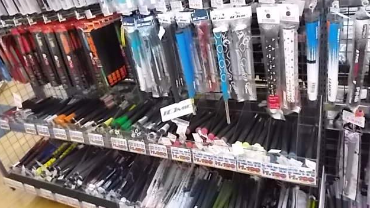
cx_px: 182
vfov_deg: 39.9
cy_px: 76
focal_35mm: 29
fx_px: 285
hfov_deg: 66.0
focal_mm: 4.6
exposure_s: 1/80
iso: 800
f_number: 3.2
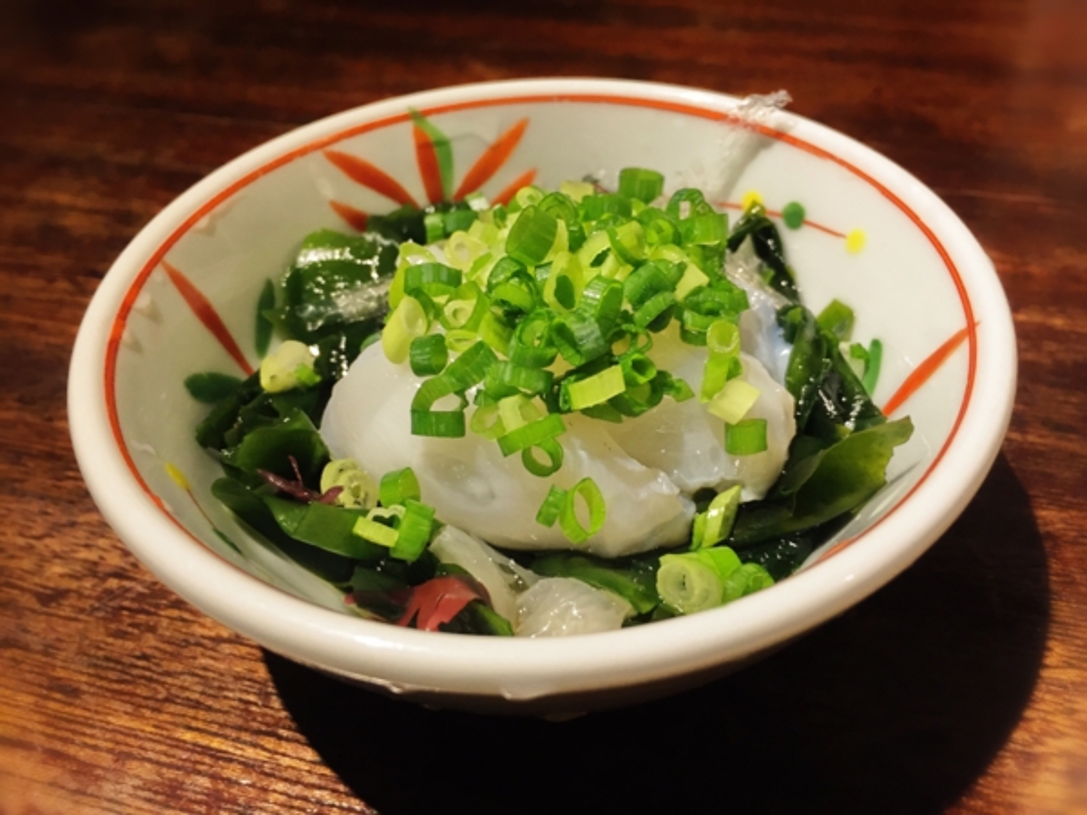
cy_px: 408
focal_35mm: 29
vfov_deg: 48.2
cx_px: 544
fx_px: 911
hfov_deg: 61.7
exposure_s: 1/33
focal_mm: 4.15
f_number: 2.2
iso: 100
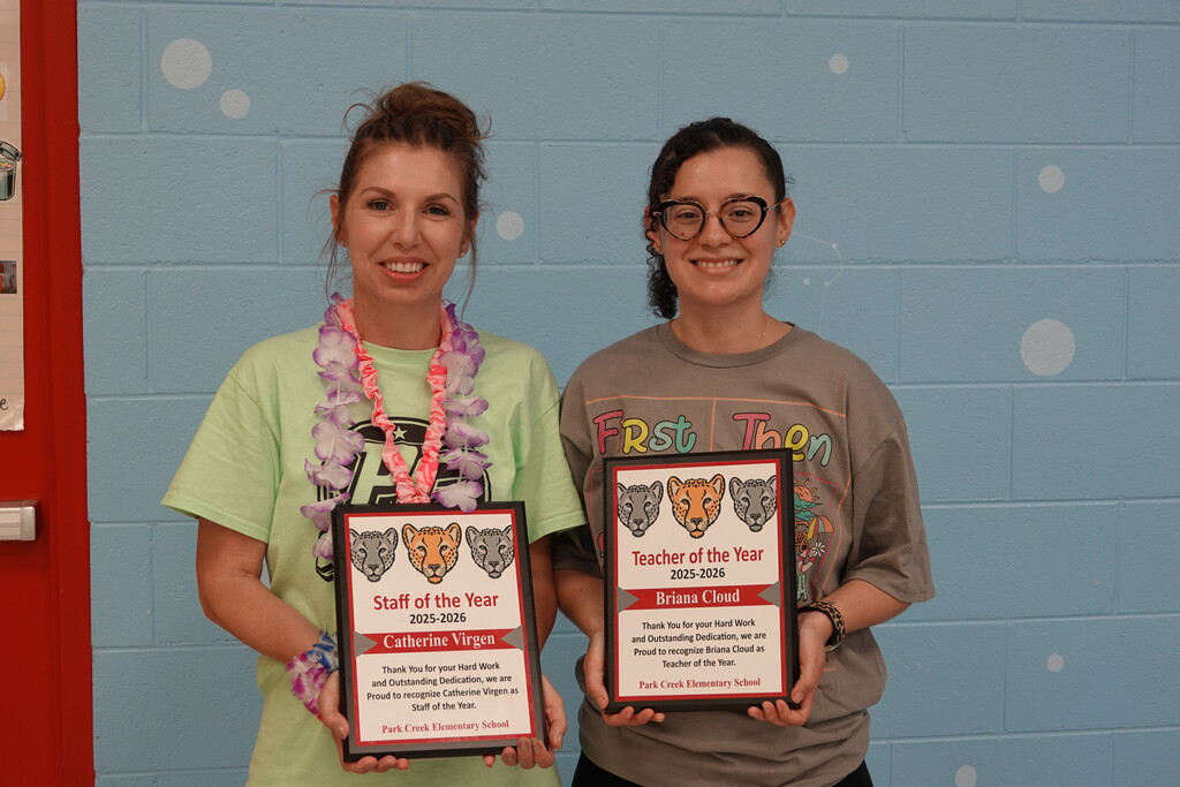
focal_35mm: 58
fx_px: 1901
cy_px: 394
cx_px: 590
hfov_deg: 34.5
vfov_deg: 23.4
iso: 250
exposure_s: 1/60
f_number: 3.5
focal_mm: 21.32
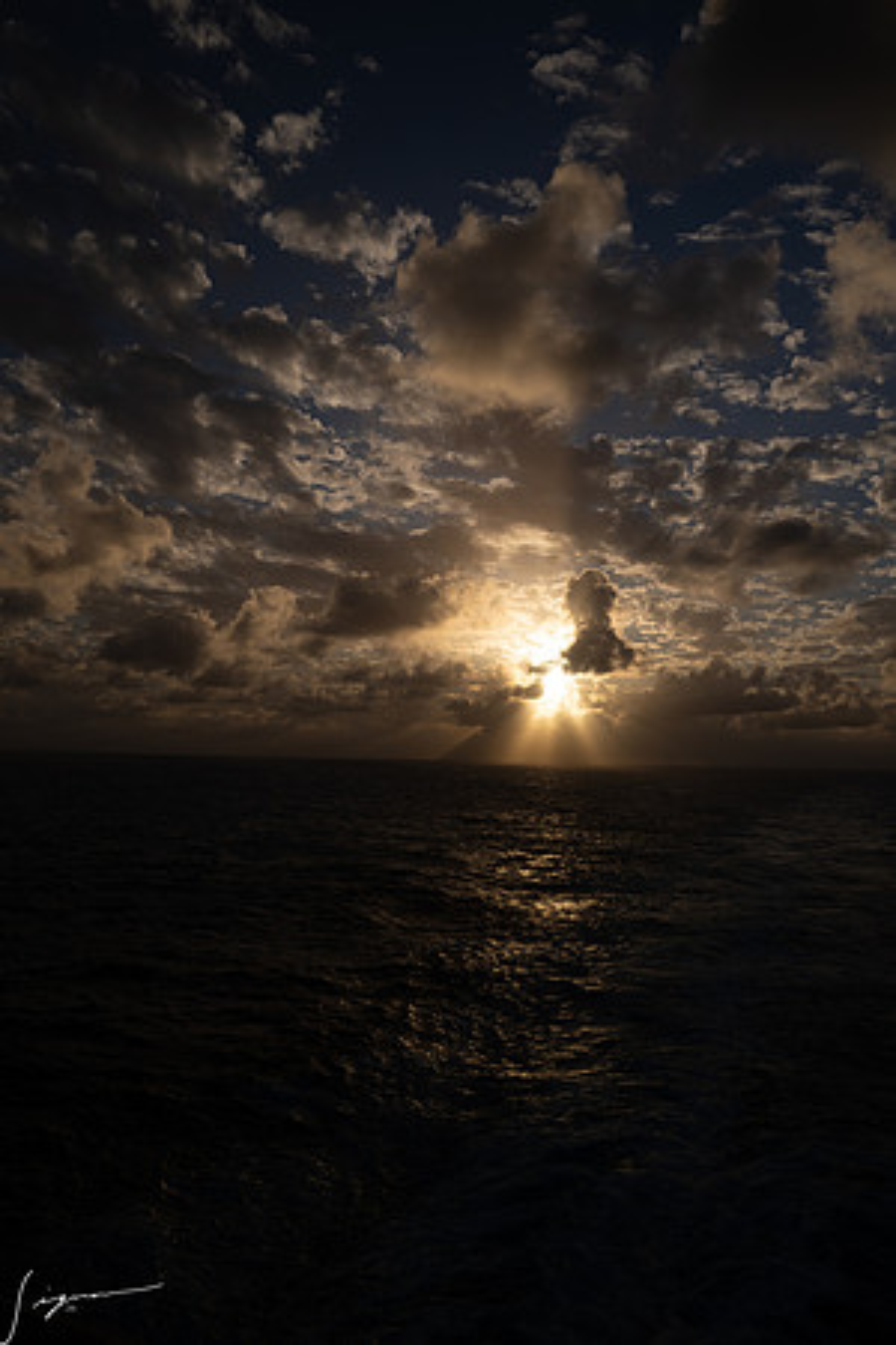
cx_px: 448
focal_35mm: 30
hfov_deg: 43.6
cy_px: 672
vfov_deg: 61.9
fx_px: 1120
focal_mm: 30
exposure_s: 1/400
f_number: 13
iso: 125
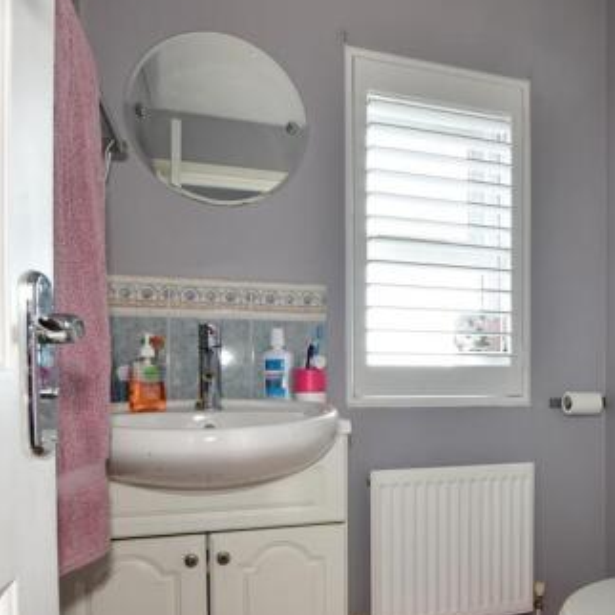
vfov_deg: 60.1
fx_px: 523
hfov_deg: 59.1
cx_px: 426
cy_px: 387
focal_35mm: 26
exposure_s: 1/4
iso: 160
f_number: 7.1
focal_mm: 10
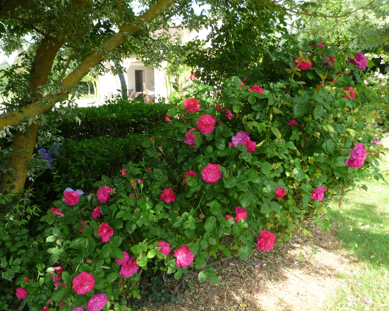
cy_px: 153
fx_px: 368
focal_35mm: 32
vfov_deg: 45.8
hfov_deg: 55.6
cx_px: 182
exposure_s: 1/100
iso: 100
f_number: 3.4
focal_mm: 5
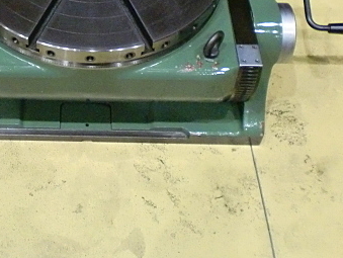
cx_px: 60
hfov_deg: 28.6
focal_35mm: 66
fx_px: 655
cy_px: 23
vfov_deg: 21.8
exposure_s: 1/60
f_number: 3.1
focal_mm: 6.3
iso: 640
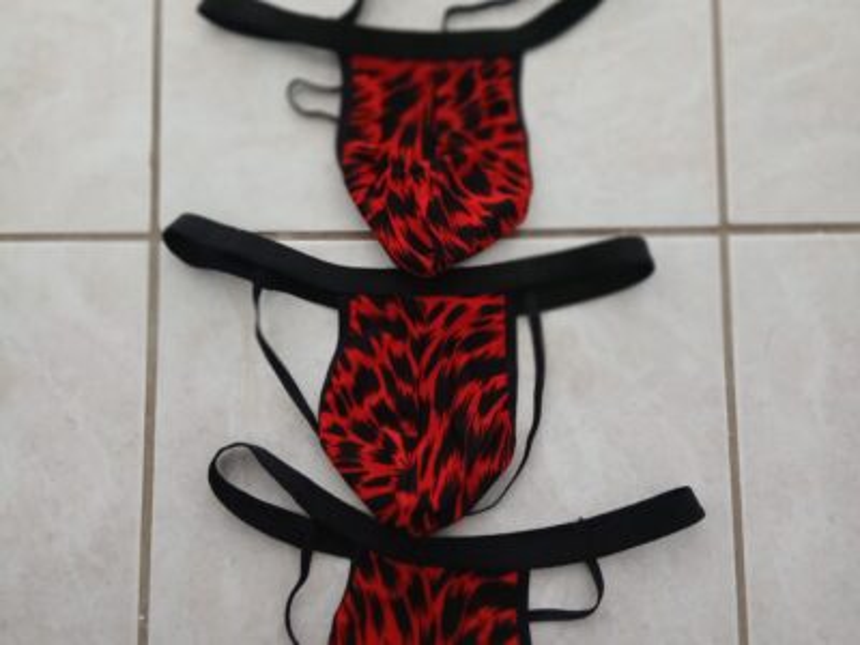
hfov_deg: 67.3
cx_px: 430
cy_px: 322
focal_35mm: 26
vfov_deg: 53.1
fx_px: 646
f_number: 1.8
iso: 500
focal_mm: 3.98
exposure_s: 1/25
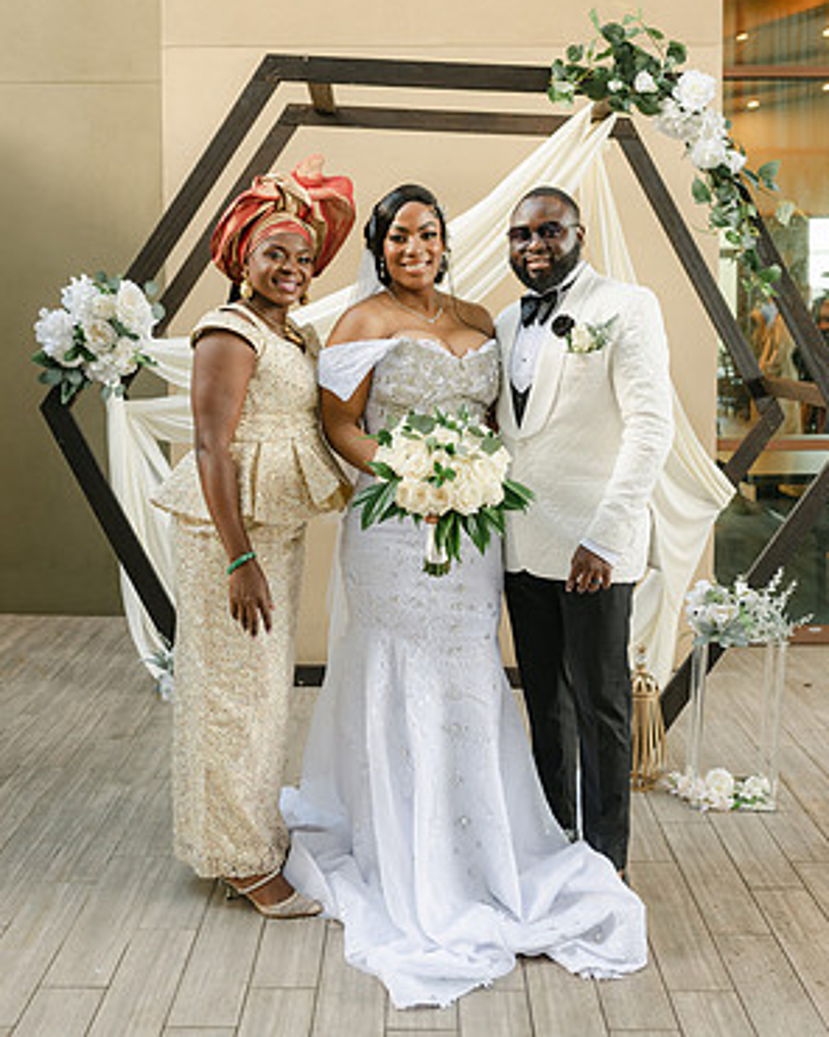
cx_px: 417
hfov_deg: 37.3
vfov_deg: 45.5
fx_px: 1227
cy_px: 415
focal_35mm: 40
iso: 160
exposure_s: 1/125
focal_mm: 35
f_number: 2.8
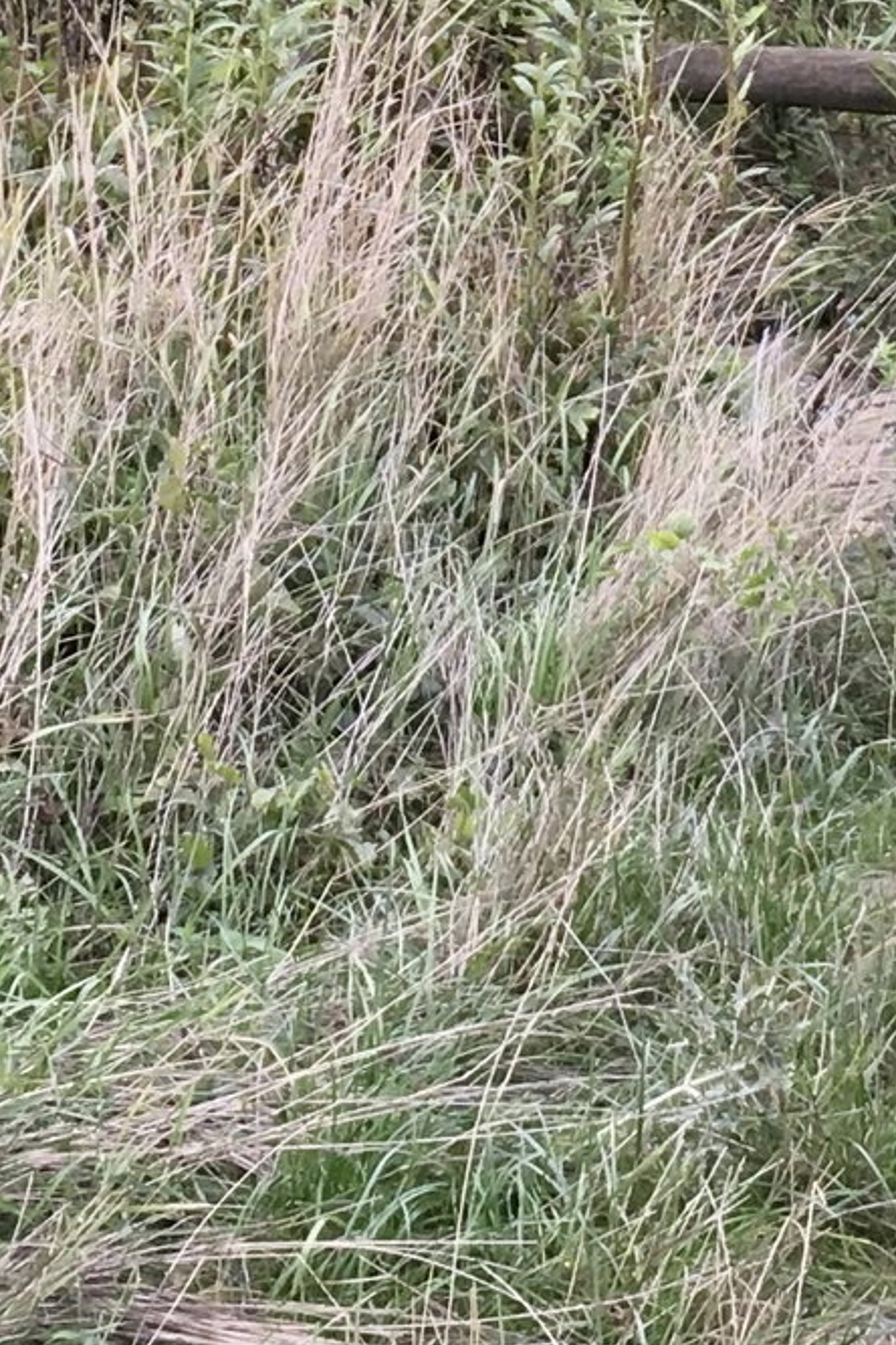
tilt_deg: -14.4
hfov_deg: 11.3
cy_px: -364
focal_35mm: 120
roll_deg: +0.3
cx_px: 831
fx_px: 4480
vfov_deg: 16.2
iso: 40
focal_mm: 4.15
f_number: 2.2
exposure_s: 1/33
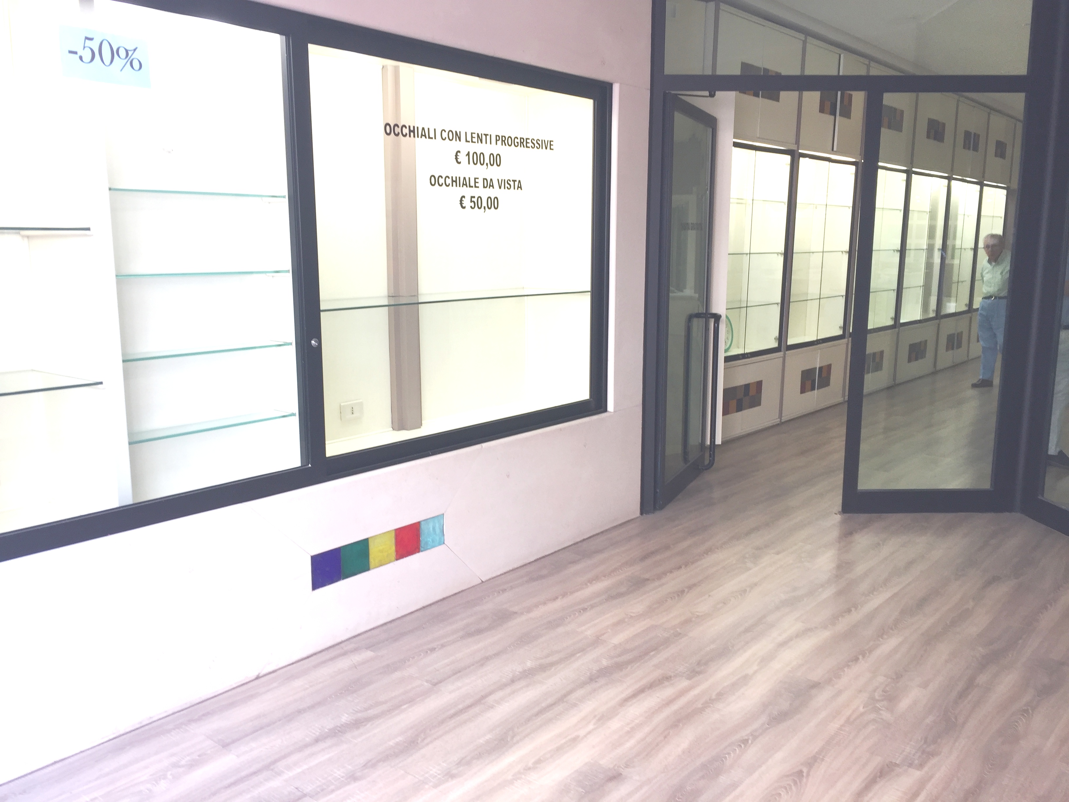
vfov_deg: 48.2
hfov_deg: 61.7
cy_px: 401
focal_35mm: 29
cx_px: 534
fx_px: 896
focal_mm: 4.15
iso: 32
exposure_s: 1/50
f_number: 2.2
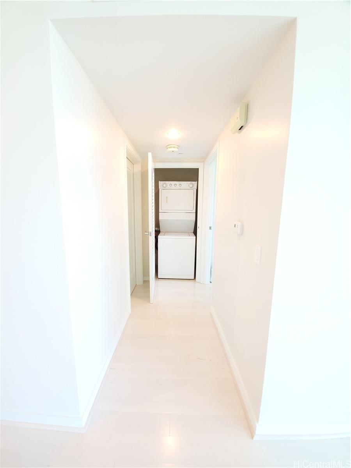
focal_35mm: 13
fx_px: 176
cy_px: 234
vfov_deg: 106.2
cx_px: 176
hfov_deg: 89.9
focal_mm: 1.8
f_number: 2.2
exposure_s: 1/39
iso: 500
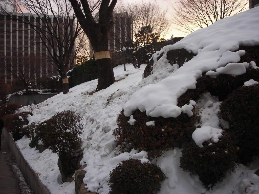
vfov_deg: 37.7
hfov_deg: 49.0
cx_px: 130
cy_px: 97
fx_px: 284
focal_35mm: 38
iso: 50
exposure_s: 1/62.7
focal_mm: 6.3
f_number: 3.2
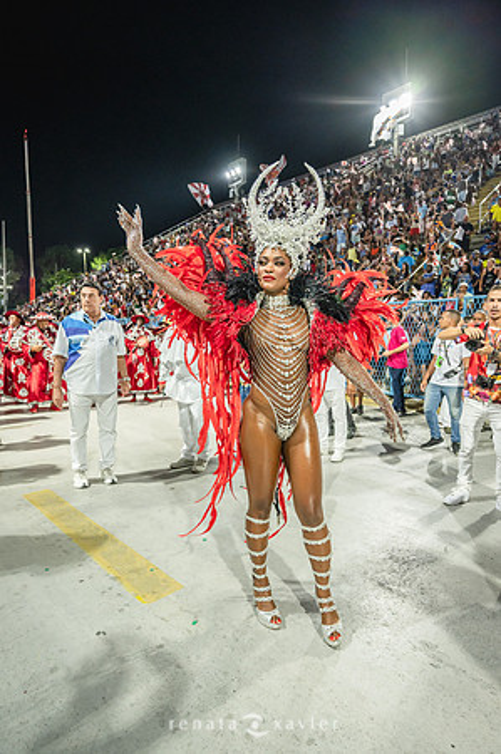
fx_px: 429
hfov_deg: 60.6
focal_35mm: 20
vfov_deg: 82.6
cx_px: 250
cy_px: 377
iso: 2200
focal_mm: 20.5
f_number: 4
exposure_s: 1/320
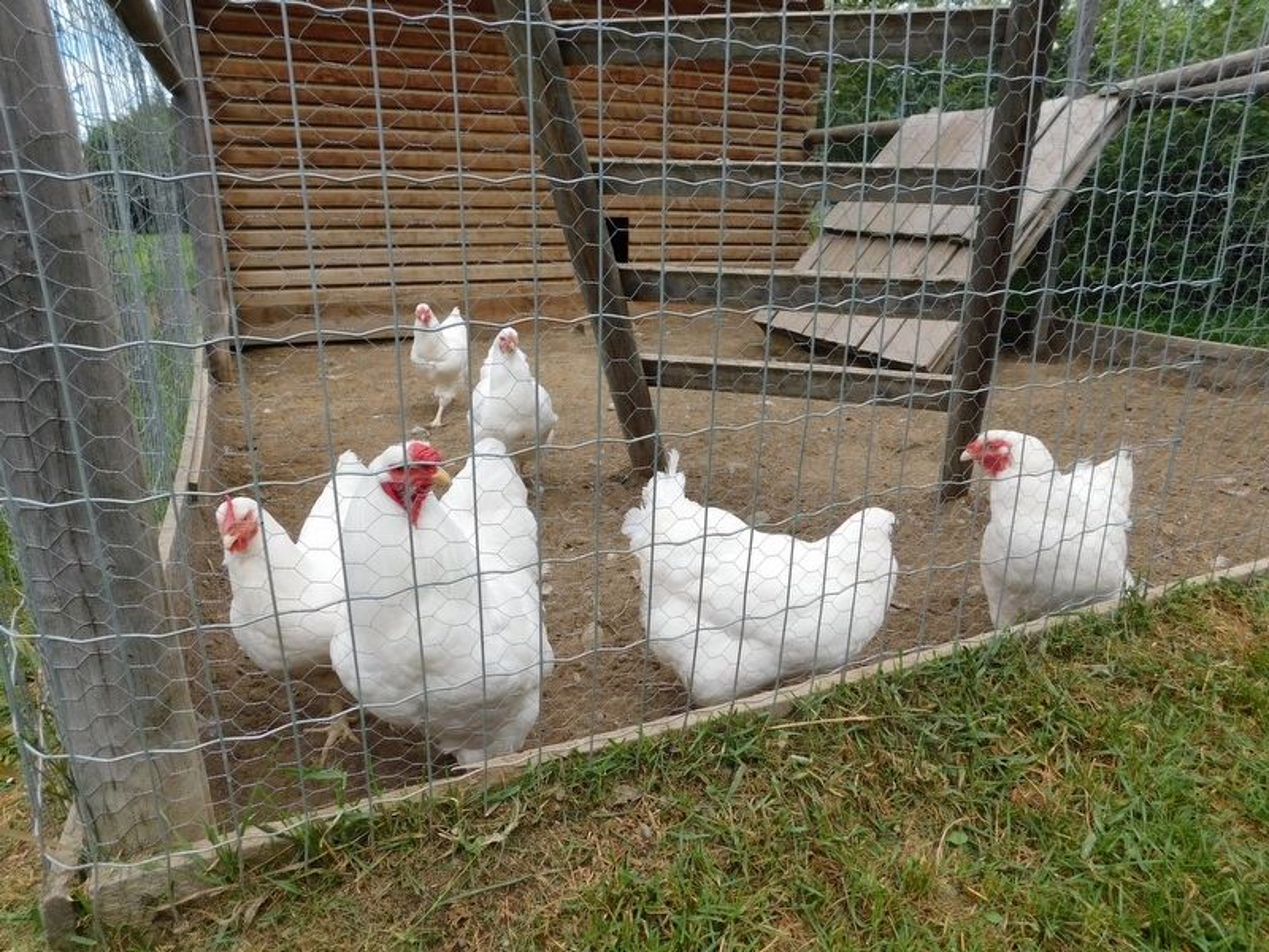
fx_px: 843
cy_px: 476
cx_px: 634
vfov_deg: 58.9
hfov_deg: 73.9
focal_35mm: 23
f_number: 3
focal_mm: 4
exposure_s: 1/640
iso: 125
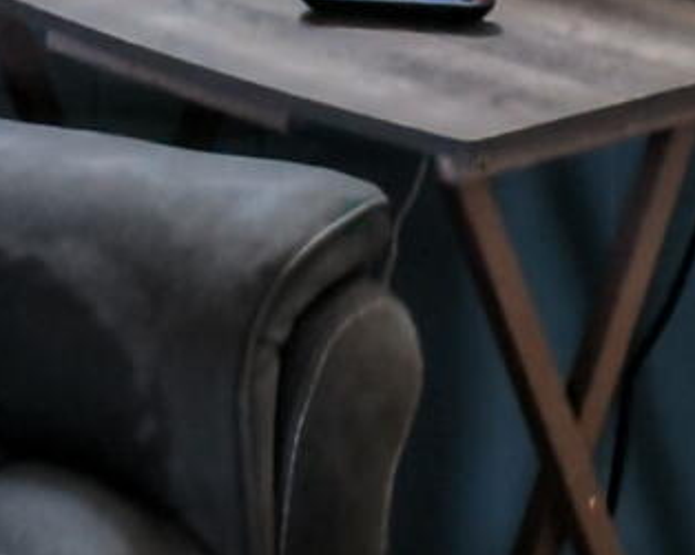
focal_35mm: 215
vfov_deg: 6.5
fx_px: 4421
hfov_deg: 8.9
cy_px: -1144
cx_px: -89
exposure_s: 1/25
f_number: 5.6
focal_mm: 16
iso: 400
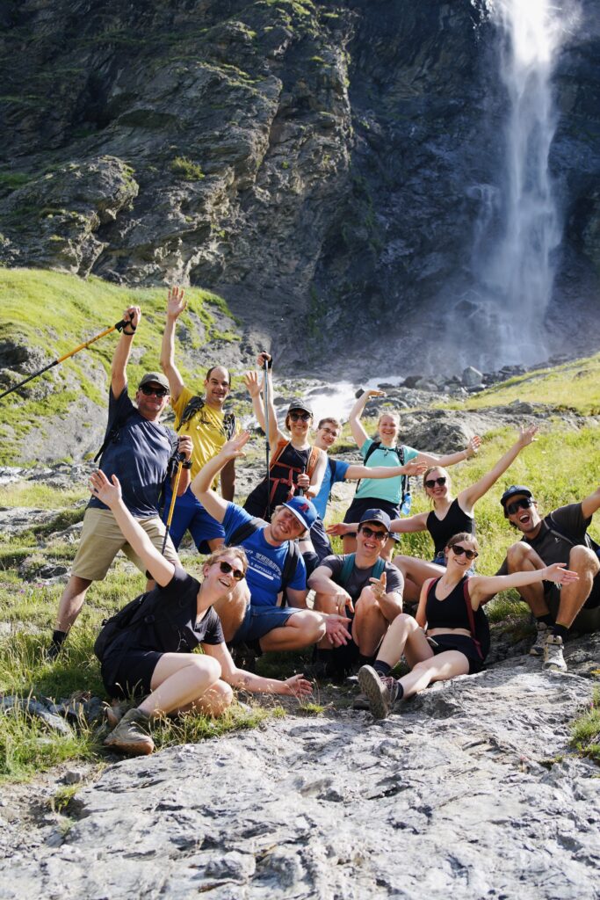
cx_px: 300
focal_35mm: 35
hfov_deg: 37.9
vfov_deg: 54.4
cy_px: 450
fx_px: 875
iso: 100
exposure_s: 1/400
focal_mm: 35
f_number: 4.5
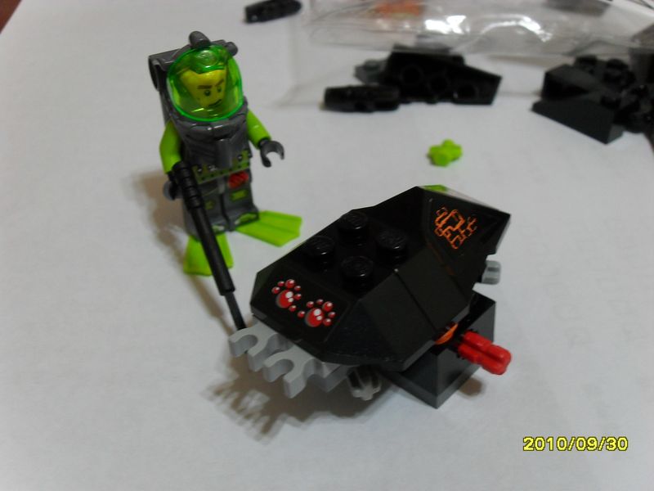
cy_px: 246
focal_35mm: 40
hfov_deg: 46.8
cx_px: 327
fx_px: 756
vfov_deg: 36.0
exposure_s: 1/20
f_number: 3
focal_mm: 7
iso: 200
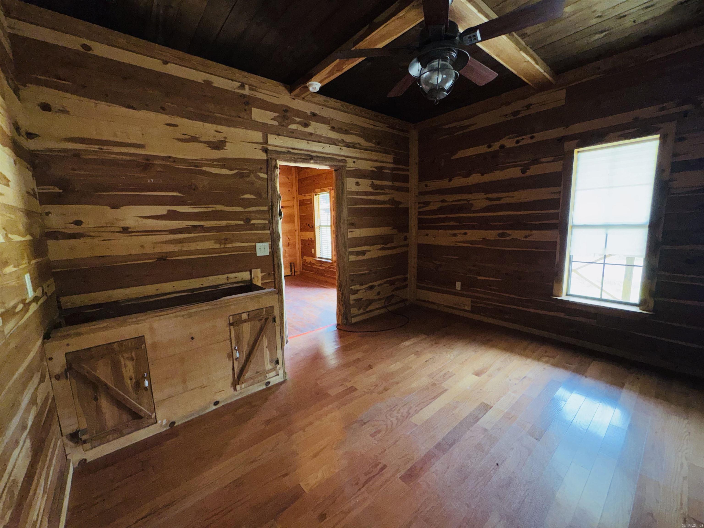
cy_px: 264
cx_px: 352
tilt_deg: -8.7
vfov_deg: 85.7
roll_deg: +1.5
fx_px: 285
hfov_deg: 102.1
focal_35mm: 14
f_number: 2.2
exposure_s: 1/62
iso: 80
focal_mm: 2.22
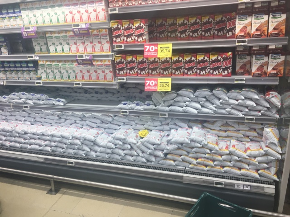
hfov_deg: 61.7
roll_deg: +6.0
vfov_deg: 48.2
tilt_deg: -21.8
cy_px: 108
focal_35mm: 29
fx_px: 243
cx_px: 145
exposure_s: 1/33
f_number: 2.2
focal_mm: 4.15
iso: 25
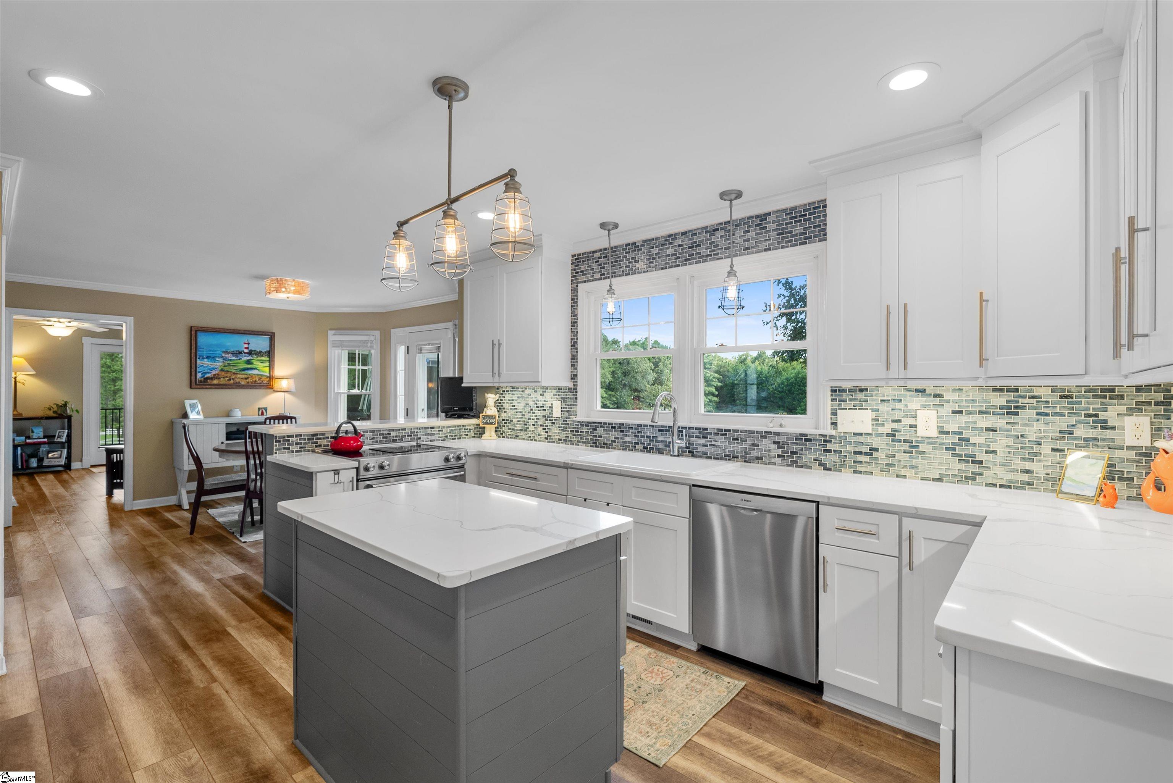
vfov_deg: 73.8
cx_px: 586
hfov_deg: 96.7
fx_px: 522
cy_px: 392
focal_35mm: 16
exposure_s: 1/4
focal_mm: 16
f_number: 8
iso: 200
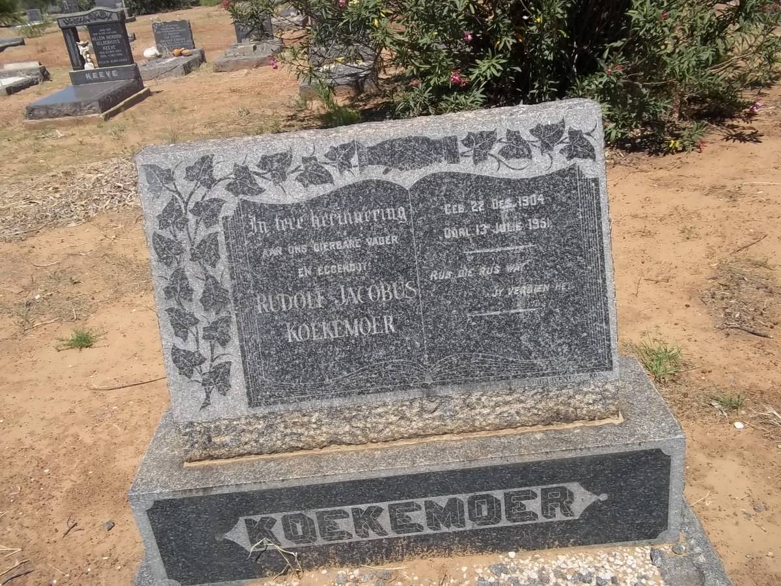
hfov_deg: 56.8
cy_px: 293
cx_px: 390
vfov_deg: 44.2
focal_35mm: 32
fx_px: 722
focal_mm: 5.7
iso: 80
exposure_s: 1/500
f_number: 5.5
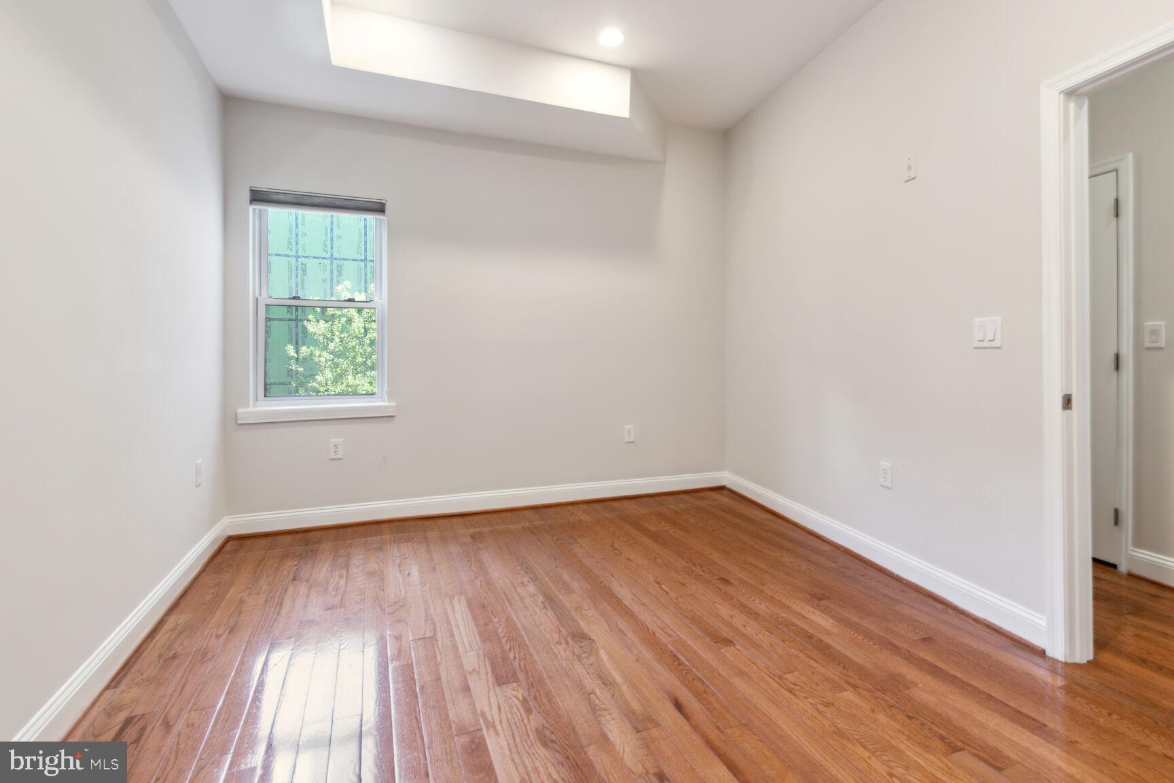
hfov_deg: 100.4
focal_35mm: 15
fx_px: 489
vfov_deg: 77.3
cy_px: 392
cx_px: 587
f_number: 9
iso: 200
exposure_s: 1/3
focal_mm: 10
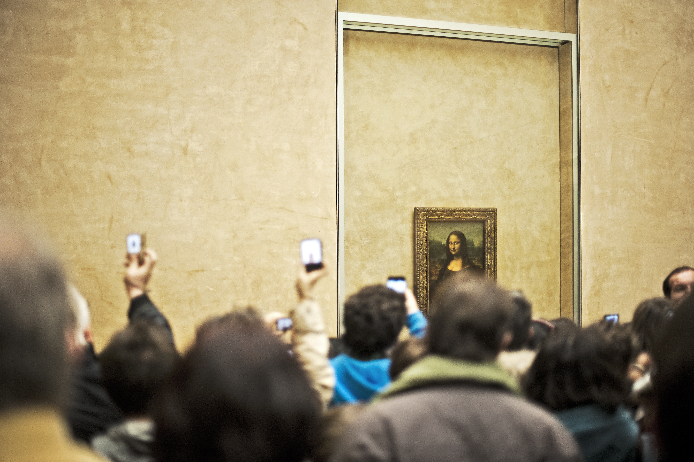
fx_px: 963
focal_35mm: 50
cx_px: 347
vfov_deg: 27.0
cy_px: 231
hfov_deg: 39.6
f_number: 1.6
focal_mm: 50
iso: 400
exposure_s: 1/250
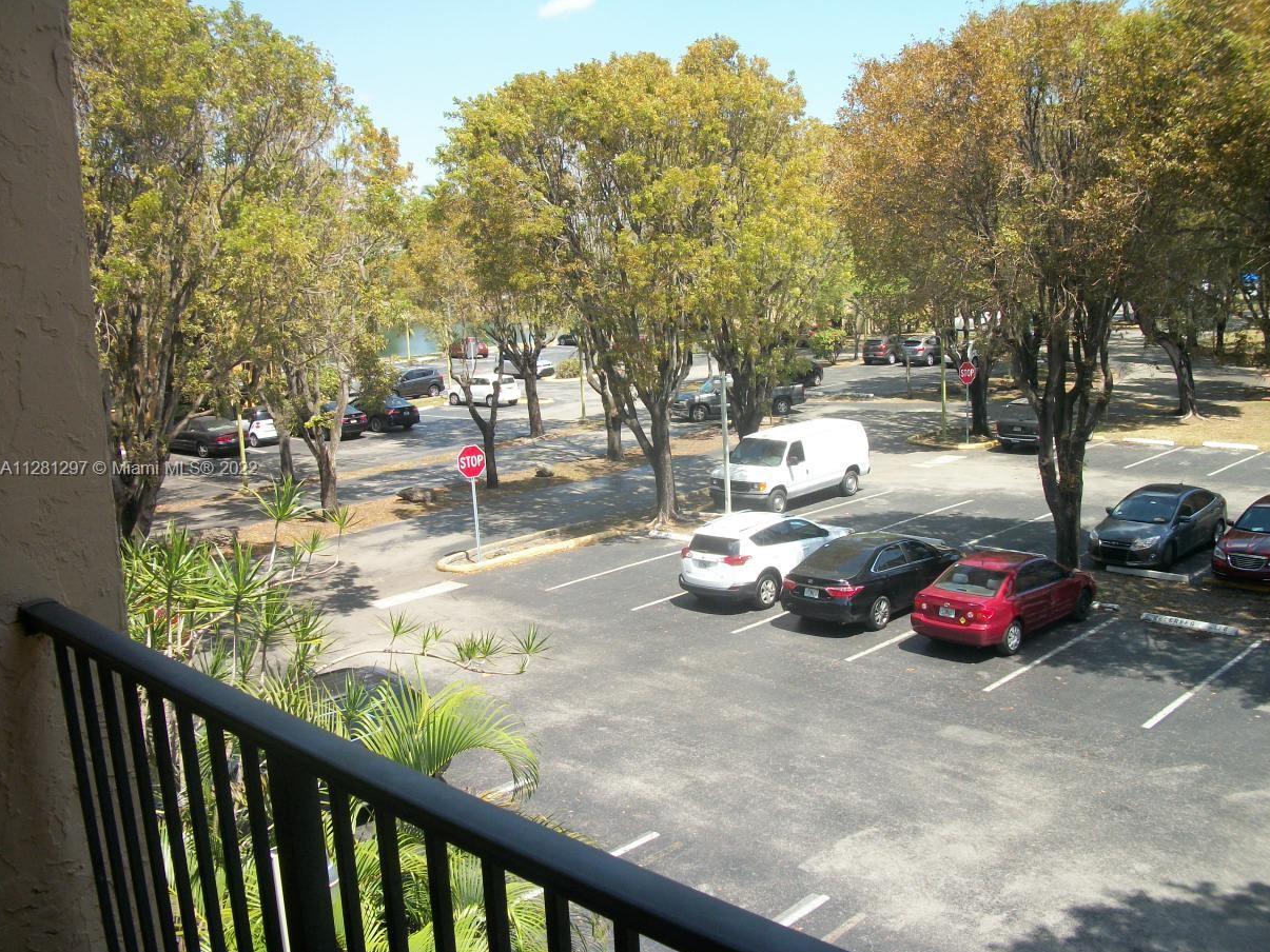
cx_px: 671
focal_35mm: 34
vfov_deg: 41.8
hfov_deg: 53.9
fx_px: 1248
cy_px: 471
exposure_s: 1/80
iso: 80
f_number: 8.8
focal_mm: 5.7
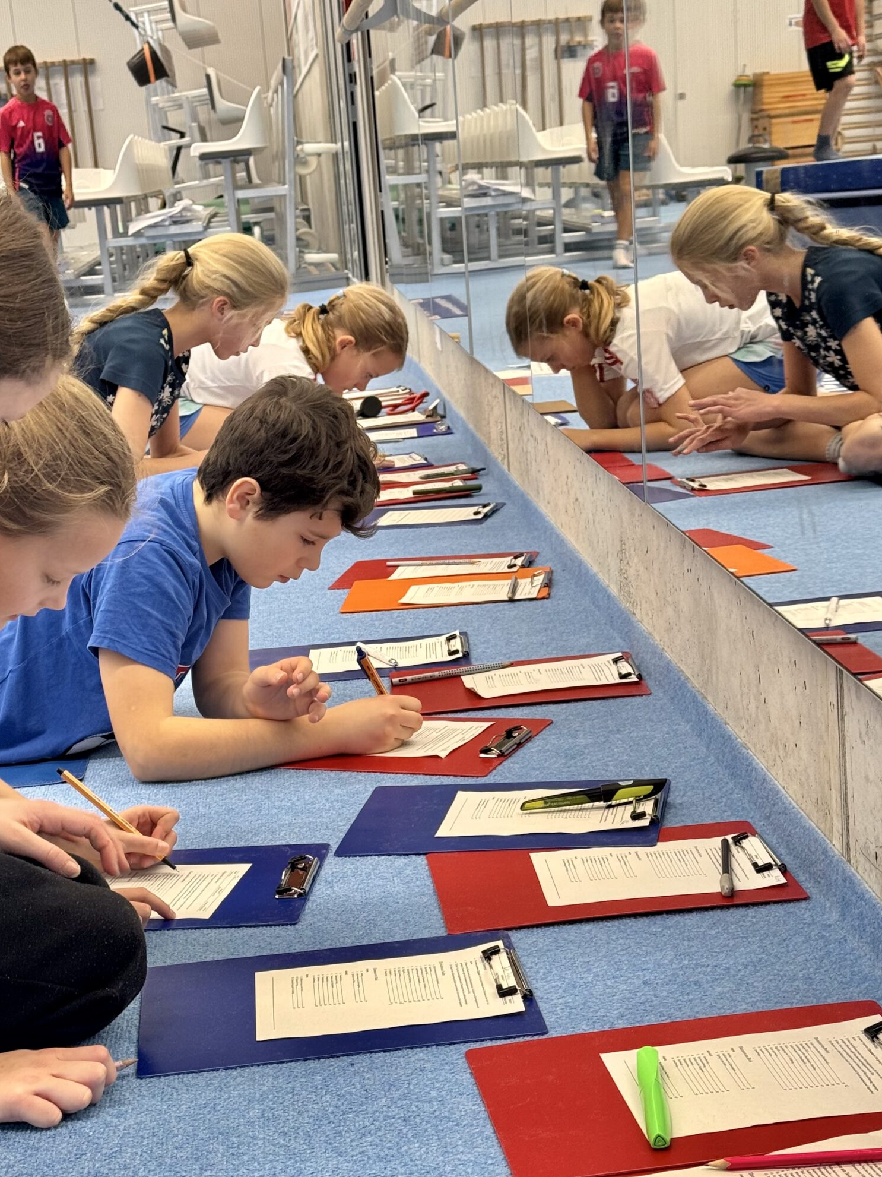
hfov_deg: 23.6
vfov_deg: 31.1
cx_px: 351
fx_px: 2107
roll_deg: +5.2
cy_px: 685
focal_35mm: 62
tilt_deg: -13.6
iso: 80
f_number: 1.78
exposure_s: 1/50
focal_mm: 6.76
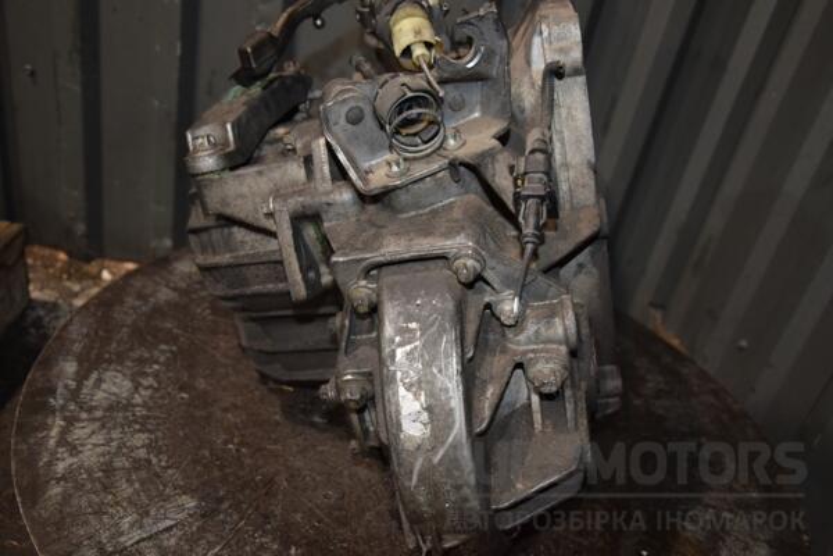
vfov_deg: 40.0
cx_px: 416
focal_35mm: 33
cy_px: 278
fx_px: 764
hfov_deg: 57.2
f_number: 5
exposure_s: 1/60
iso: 800
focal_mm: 22
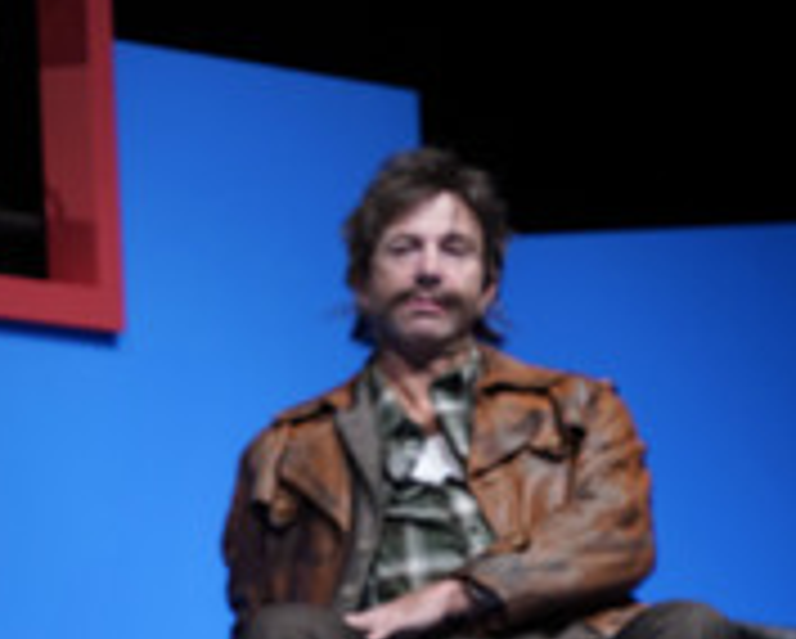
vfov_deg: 4.6
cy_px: 486
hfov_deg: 5.7
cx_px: -128
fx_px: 7995
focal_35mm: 339
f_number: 5.6
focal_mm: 142
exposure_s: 1/400
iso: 2000
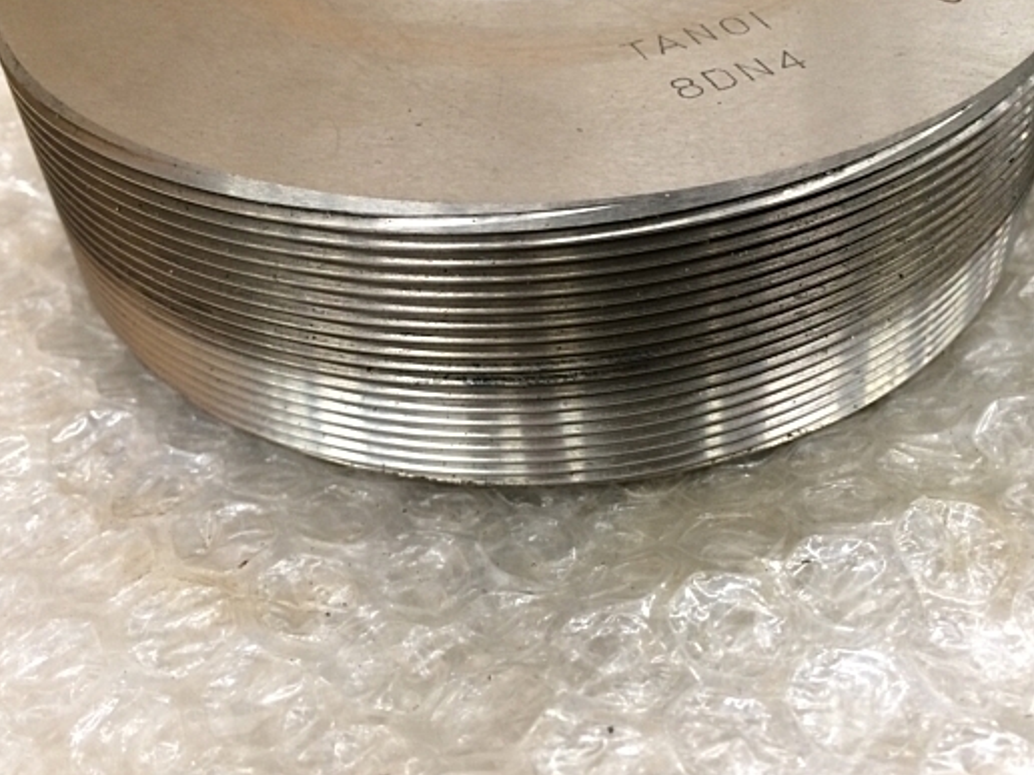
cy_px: 326
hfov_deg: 51.3
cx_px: 497
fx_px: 1075
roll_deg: +4.1
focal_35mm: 36
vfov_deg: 39.6
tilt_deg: -43.0
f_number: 2.2
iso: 100
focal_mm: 4.15
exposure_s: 1/30
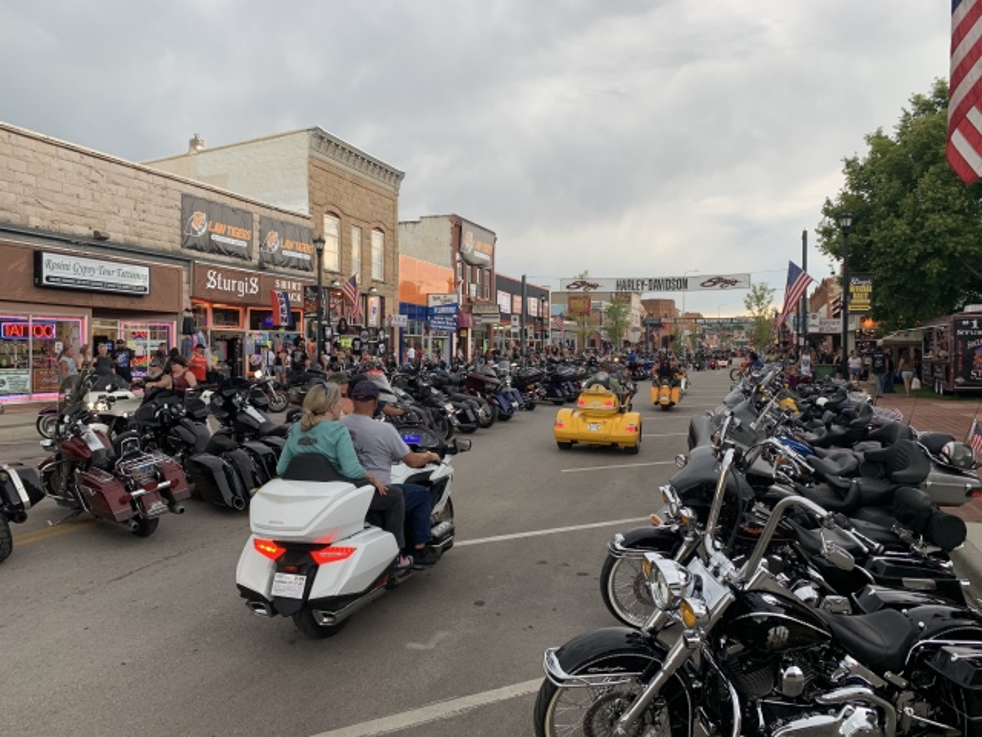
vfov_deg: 53.1
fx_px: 738
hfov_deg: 67.3
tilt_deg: -0.2
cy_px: 368
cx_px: 491
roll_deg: -0.8
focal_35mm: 26
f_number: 1.8
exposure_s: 1/121
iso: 25
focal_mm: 4.25
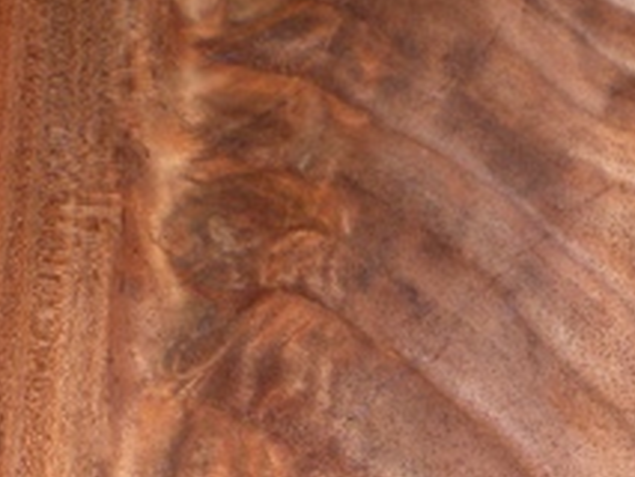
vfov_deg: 12.9
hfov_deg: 17.3
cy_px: 447
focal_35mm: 114
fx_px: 2092
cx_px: 322
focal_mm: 6.3
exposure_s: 1/30
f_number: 4.6
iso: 64
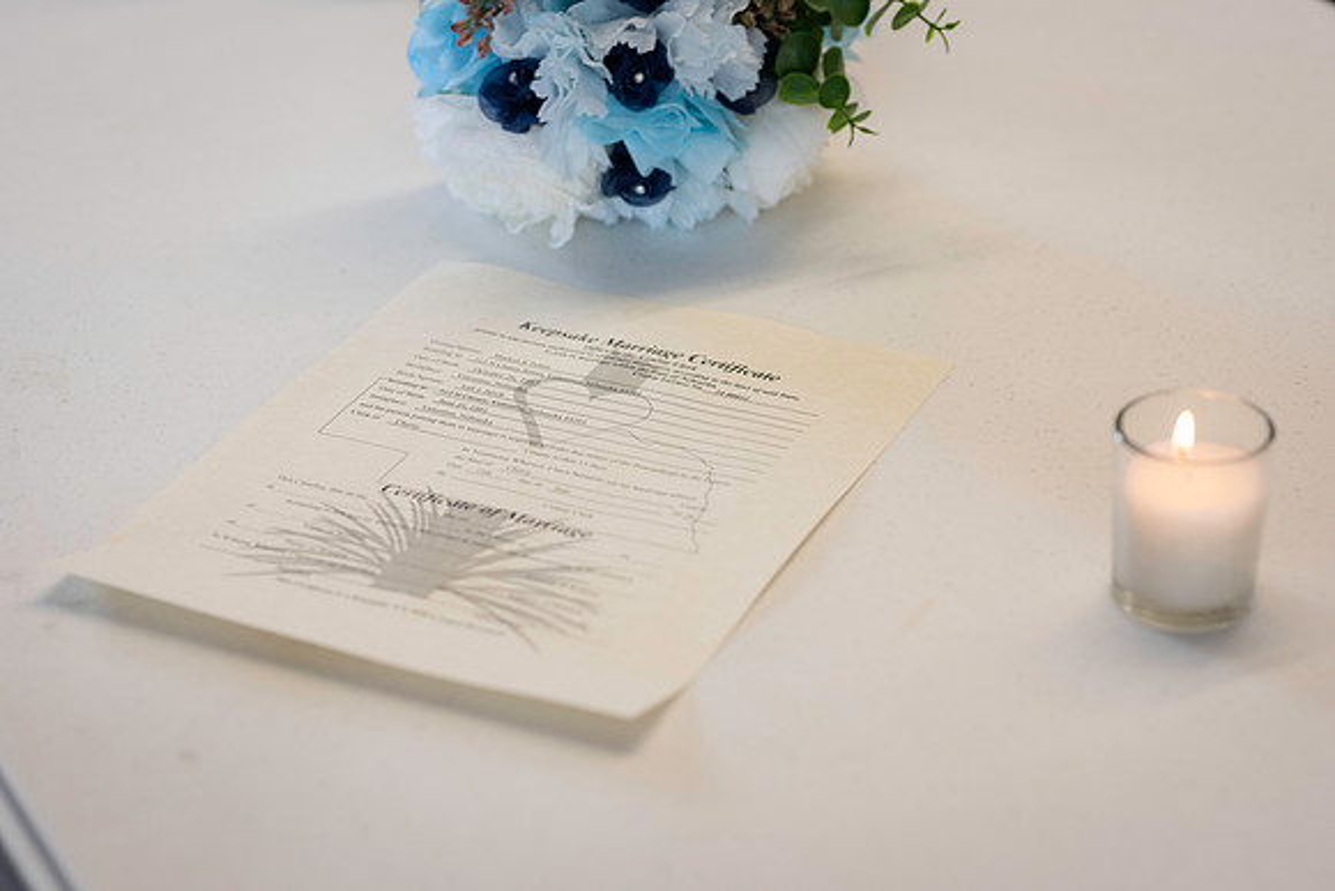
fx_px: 3153
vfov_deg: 16.1
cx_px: 668
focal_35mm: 85
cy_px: 446
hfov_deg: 23.9
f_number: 3.5
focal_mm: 85
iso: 640
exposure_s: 1/125
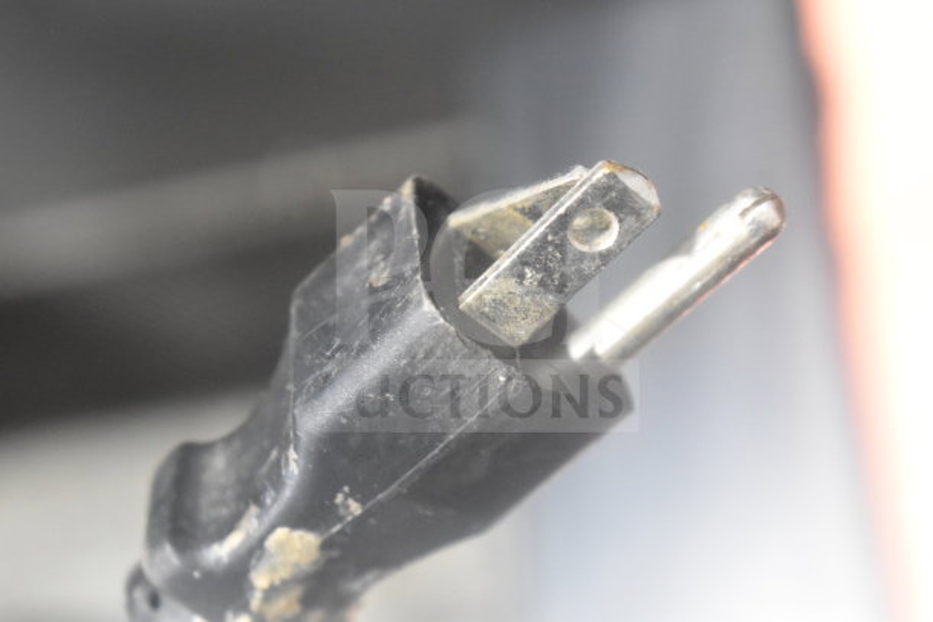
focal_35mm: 82
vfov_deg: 16.6
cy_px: 311
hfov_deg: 24.6
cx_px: 466
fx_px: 2138
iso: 4000
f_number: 5.6
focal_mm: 55
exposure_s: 1/100
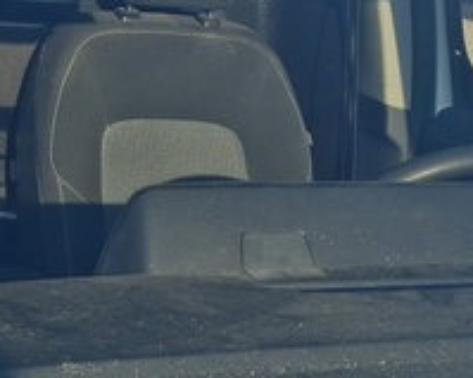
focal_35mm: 106
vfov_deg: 14.5
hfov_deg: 18.1
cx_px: 226
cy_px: 102
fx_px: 1483
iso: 20
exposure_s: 1/523
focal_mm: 4
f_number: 1.8
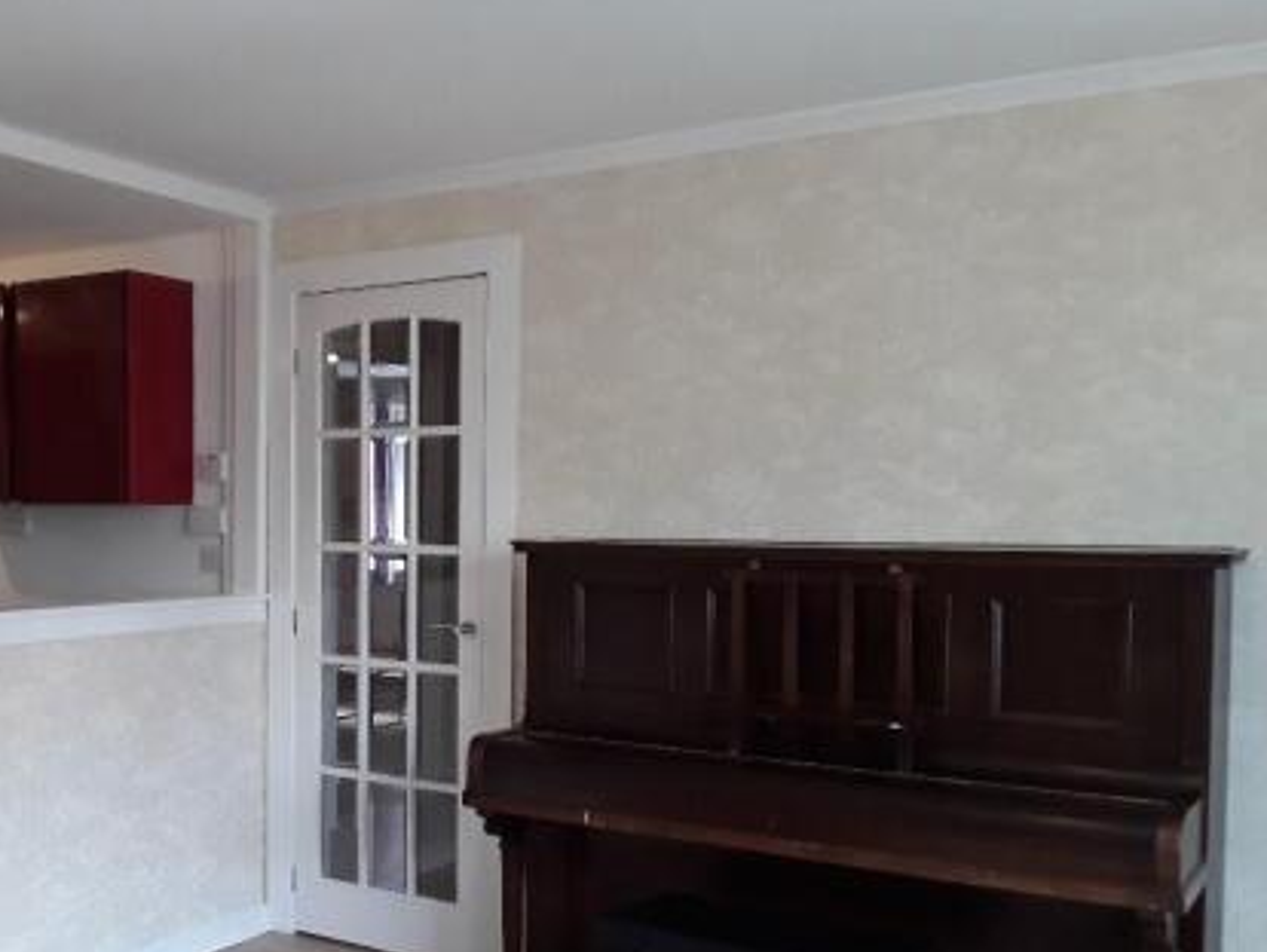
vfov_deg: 37.7
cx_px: 399
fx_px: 1392
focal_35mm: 38
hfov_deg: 48.0
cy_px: 553
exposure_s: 1/33
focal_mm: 2.91
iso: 100
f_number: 1.9
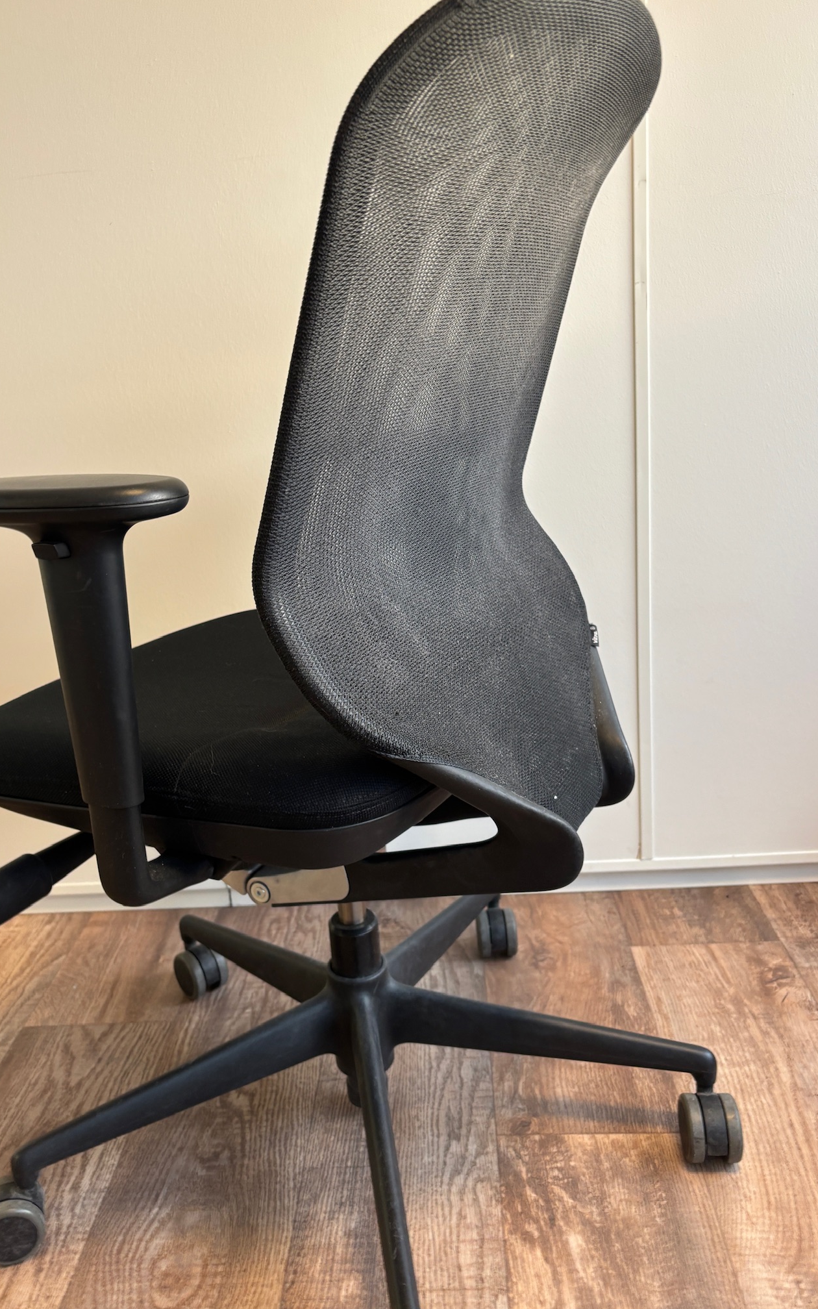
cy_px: 649
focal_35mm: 28
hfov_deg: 44.5
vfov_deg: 66.5
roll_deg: +5.2
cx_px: 386
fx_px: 999
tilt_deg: -15.0
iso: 100
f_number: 1.6
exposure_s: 1/50
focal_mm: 5.96
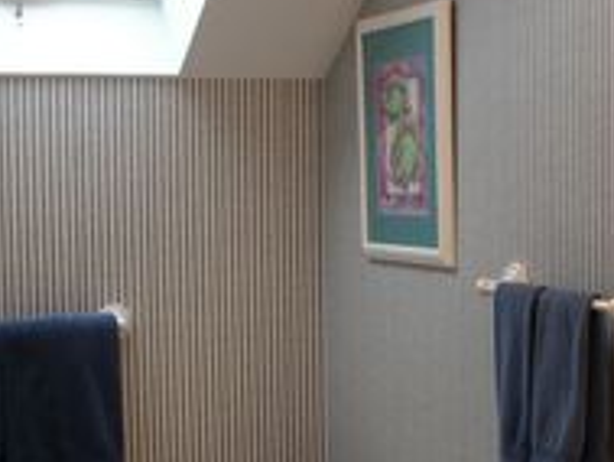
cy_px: 293
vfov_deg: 19.9
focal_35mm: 74
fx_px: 1313
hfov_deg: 26.1
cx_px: 439
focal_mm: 6
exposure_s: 1/50
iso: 50
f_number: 2.8
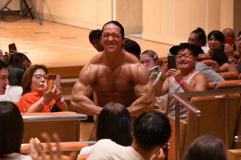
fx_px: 1506
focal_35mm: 225
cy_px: 80
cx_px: 120
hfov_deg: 9.2
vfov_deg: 6.1
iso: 25600
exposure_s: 1/400
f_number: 5.6
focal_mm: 150
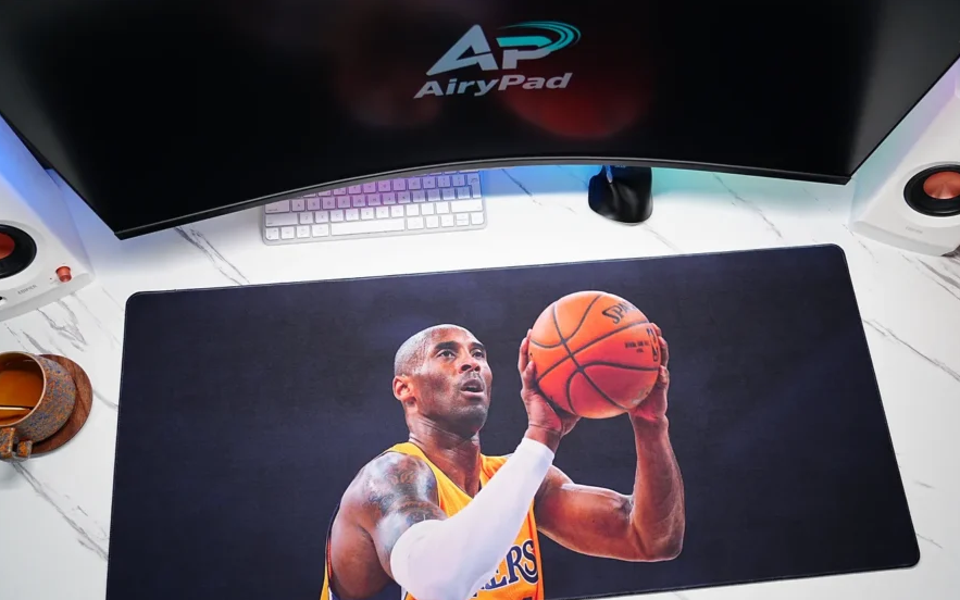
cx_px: 497
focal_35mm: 30
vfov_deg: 41.7
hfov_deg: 62.9
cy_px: 359
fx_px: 785
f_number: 4
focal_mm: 26
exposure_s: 1/100
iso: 640
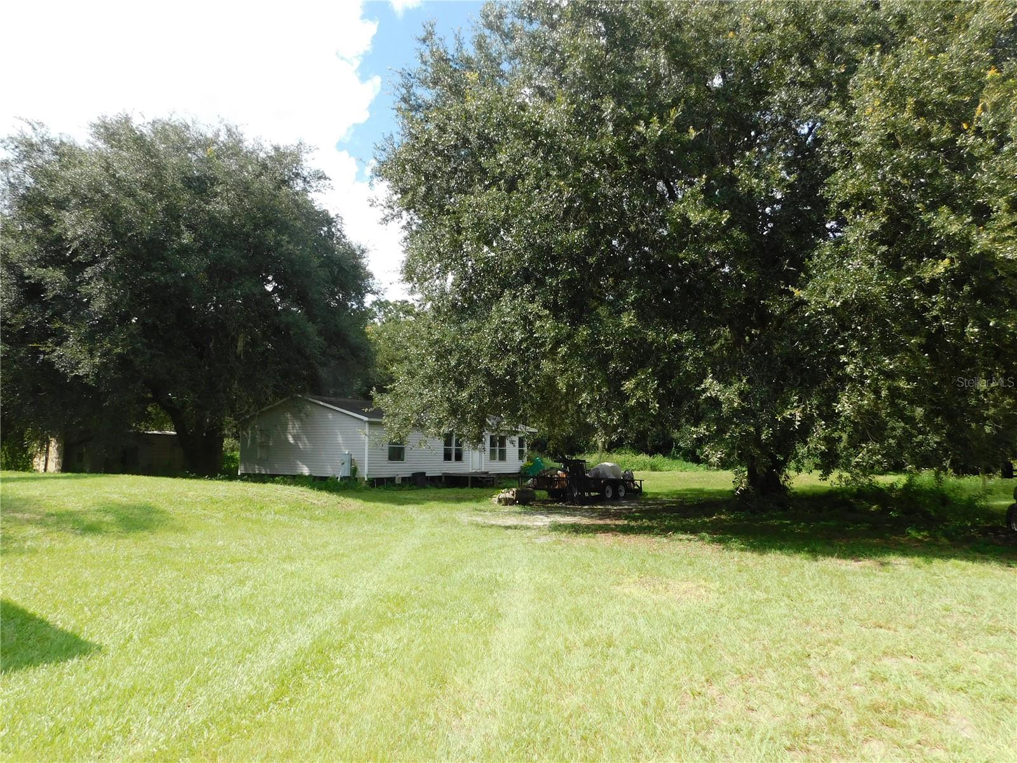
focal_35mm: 23
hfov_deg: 73.9
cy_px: 382
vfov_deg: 58.9
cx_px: 508
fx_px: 676
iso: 125
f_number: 3
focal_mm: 4
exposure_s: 1/800
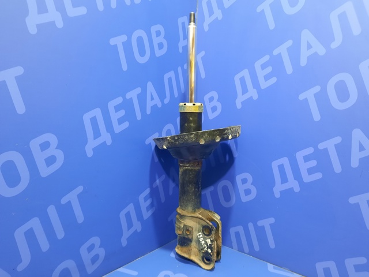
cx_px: 184
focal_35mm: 25
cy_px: 138
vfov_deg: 54.9
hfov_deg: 69.4
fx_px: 266
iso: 640
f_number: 2
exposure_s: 1/25
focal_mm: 4.6
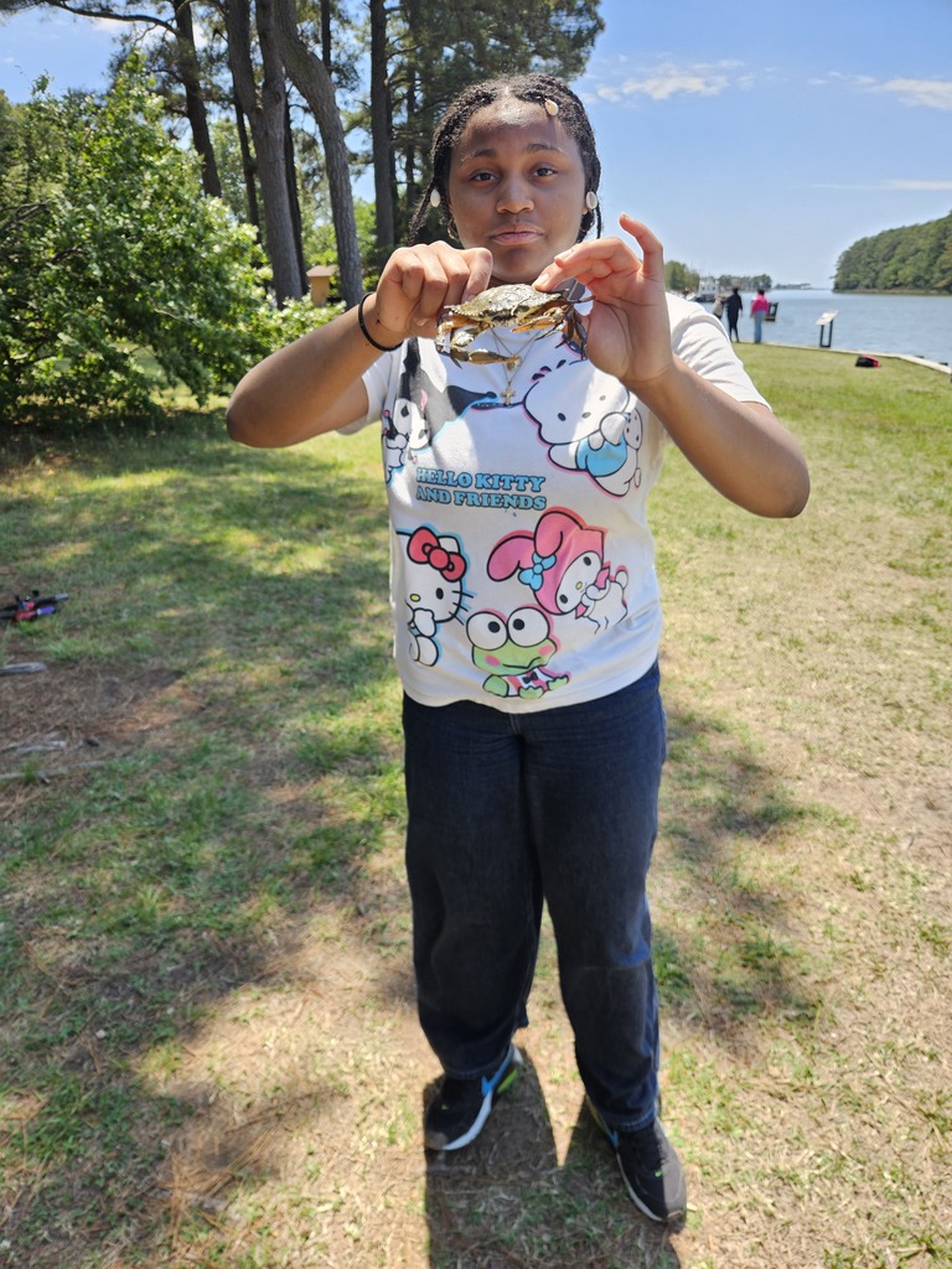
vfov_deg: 73.9
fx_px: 843
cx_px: 476
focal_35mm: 23
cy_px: 634
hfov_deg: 58.9
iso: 25
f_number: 1.8
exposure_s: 1/419
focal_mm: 5.4
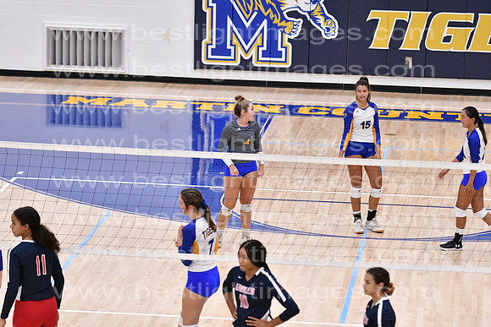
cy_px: 164
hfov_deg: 13.4
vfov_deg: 9.0
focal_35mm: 153
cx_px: 246
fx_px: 2087
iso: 6400
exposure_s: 1/1000
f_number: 3.2
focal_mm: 102
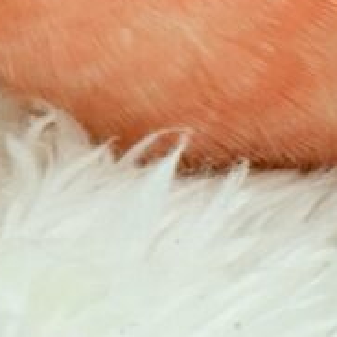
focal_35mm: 301
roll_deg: -3.9
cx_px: 517
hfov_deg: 5.8
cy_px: -201
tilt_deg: -12.6
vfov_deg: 5.7
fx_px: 3315
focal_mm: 5.96
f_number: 1.6
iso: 64
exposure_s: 1/100
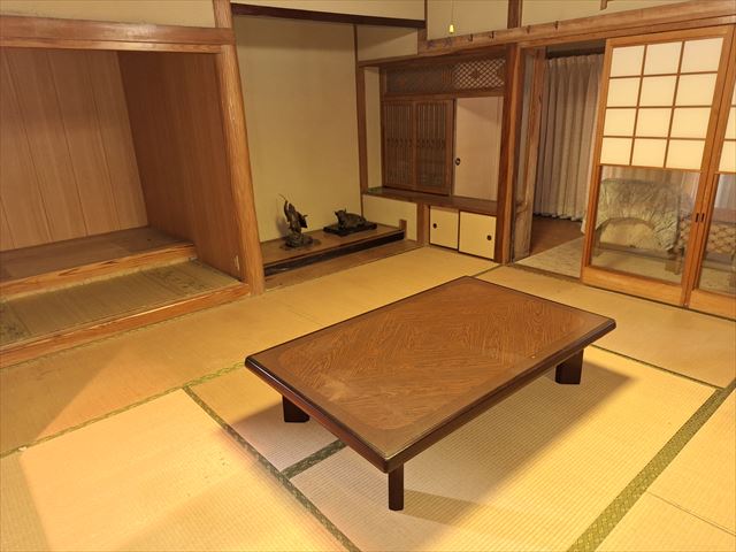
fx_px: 489
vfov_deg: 58.9
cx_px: 368
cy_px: 276
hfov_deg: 73.9
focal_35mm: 23
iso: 400
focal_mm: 5.54
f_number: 1.8
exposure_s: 1/25
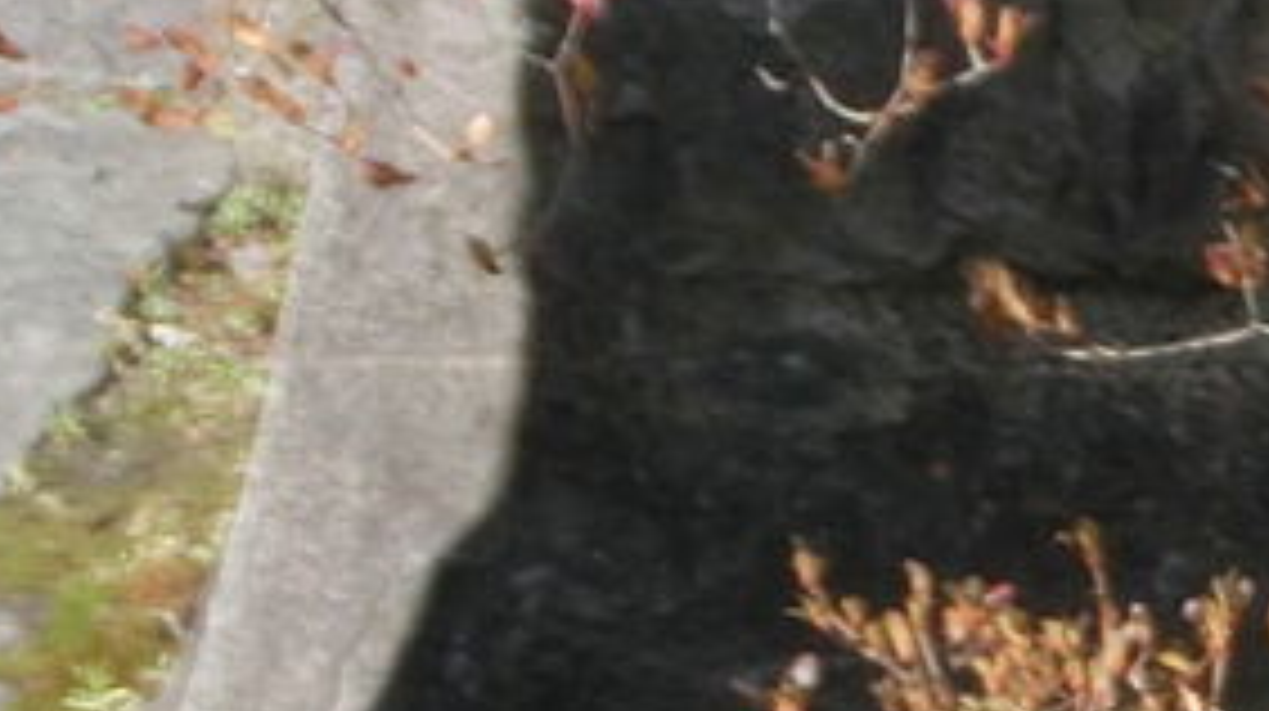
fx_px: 8236
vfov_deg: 4.9
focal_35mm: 245
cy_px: 954
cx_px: 2466
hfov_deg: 8.4
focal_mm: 5.93
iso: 80
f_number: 3.7
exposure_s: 1/500
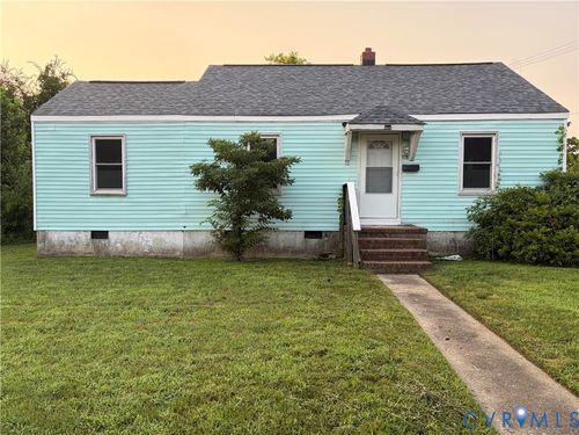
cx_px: 290
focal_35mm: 26
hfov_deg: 67.3
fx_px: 435
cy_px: 218
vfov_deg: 53.1
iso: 50
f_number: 1.6
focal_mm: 5.96
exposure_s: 1/289
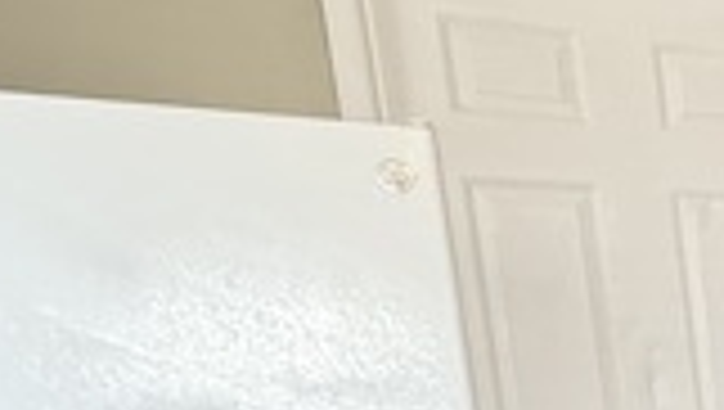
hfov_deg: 20.5
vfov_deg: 17.9
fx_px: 1211
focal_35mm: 63
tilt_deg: -7.9
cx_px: 1369
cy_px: 536
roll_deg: +1.9
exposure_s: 1/60
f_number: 2.2
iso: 500
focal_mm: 2.22
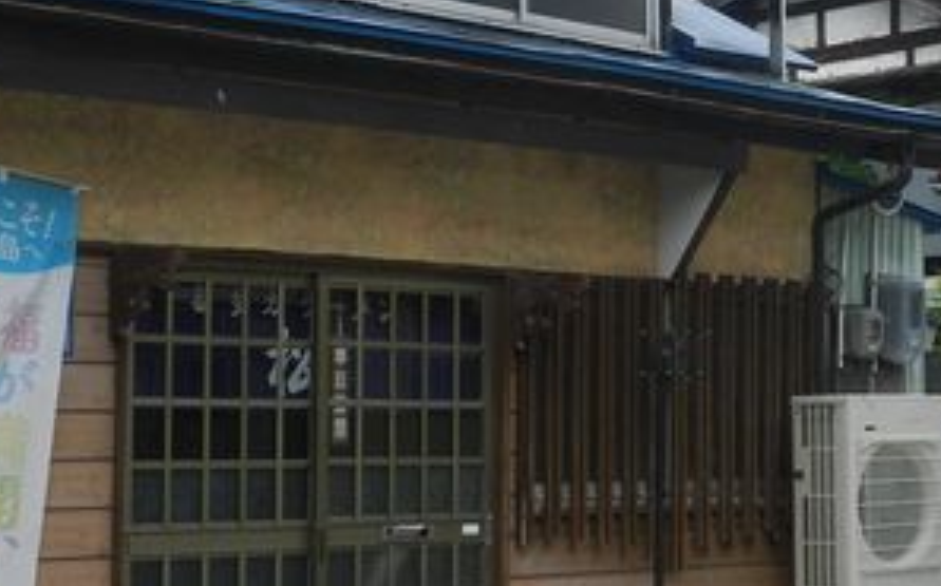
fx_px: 2050
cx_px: 504
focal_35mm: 80
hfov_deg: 25.9
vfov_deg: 16.3
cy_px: 312
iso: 160
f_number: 3.7
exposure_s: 1/800
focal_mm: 5.6
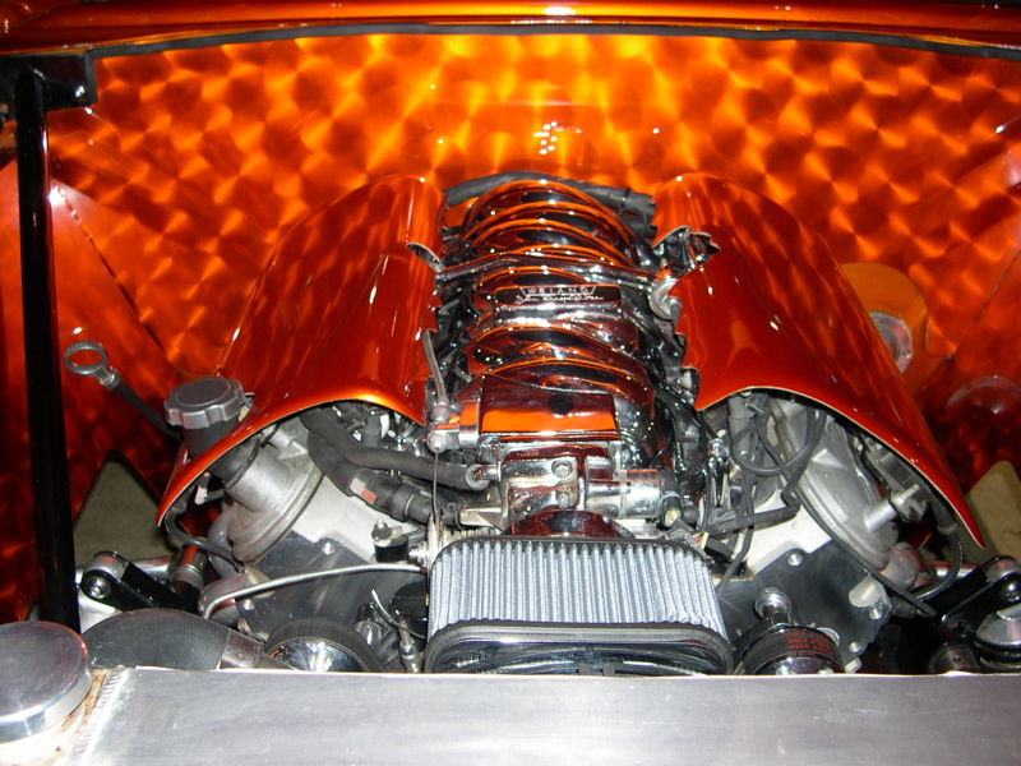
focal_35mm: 38
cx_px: 510
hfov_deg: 49.0
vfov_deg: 37.7
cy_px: 383
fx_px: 1121
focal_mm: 8
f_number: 2.8
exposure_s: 1/60
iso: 100
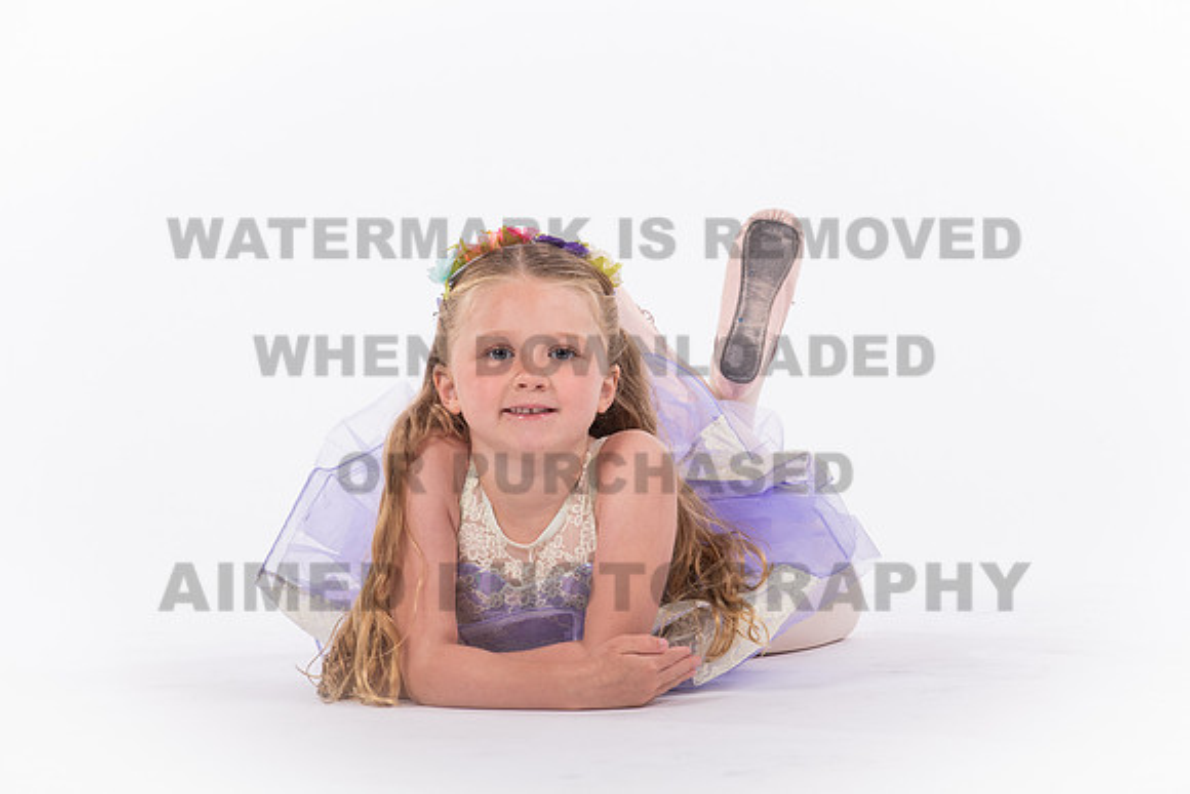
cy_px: 382
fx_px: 7196
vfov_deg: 6.3
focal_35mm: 218
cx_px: 648
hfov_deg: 9.5
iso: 320
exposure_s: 1/200
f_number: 11
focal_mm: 200
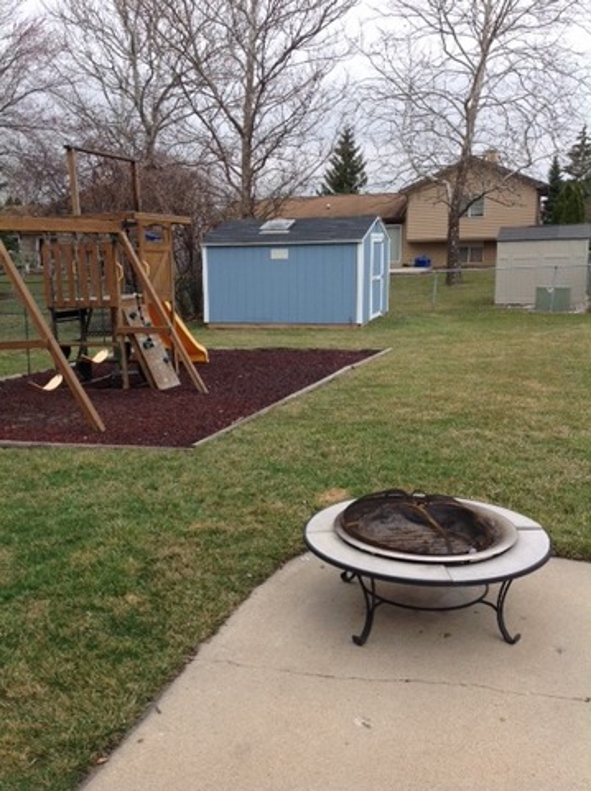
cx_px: 296
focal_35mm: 35
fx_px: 798
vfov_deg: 52.7
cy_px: 396
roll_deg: -0.2
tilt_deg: -10.4
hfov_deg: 40.6
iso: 50
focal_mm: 4.28
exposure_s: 1/1008
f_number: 2.4
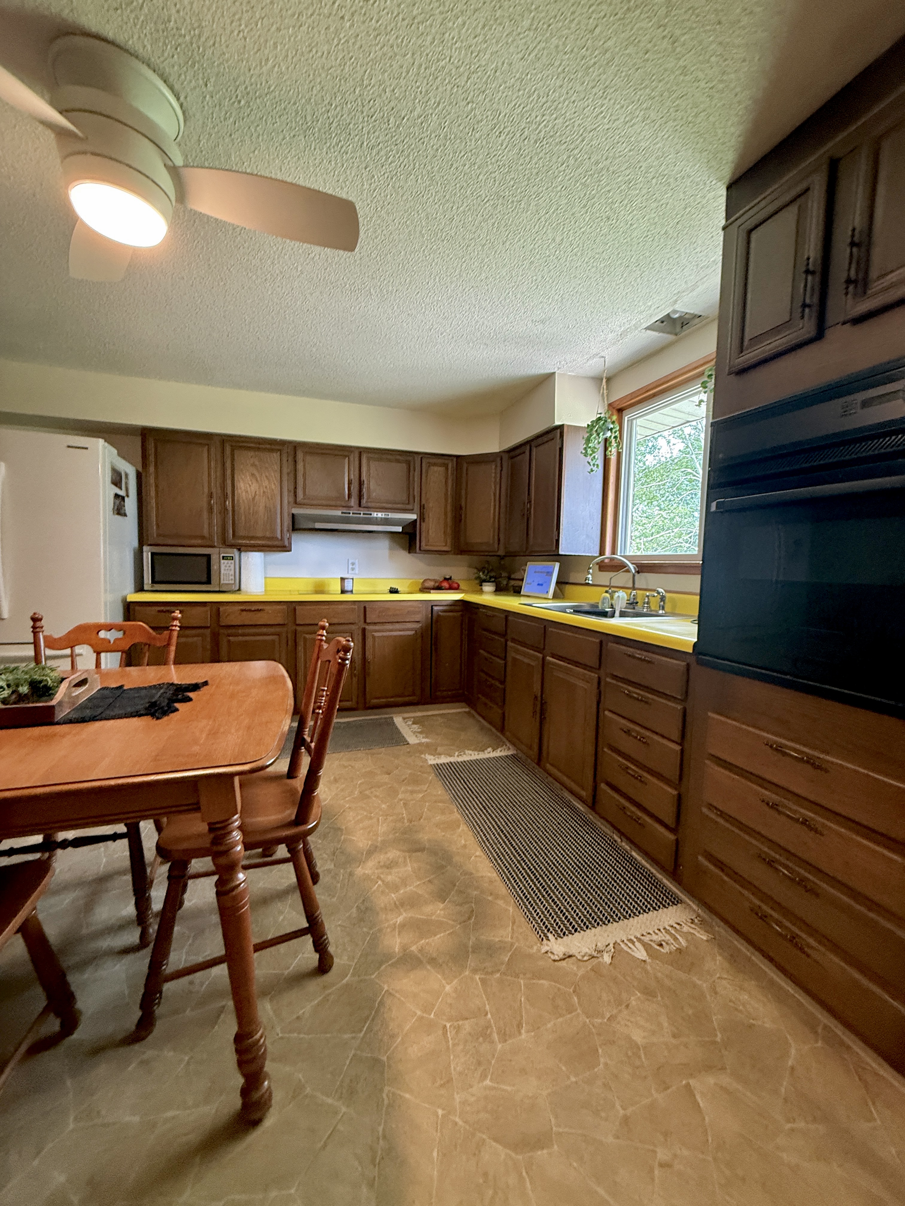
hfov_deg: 85.7
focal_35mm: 14
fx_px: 488
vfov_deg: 102.1
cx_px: 452
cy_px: 603
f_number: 2.2
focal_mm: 2.22
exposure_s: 1/60
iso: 320
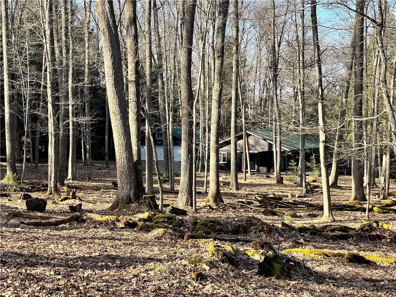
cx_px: 198
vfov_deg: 19.1
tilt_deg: -1.5
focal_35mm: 77
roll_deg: +0.0
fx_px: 881
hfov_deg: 25.3
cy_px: 148
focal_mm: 9
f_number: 2.8
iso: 32
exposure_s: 1/151
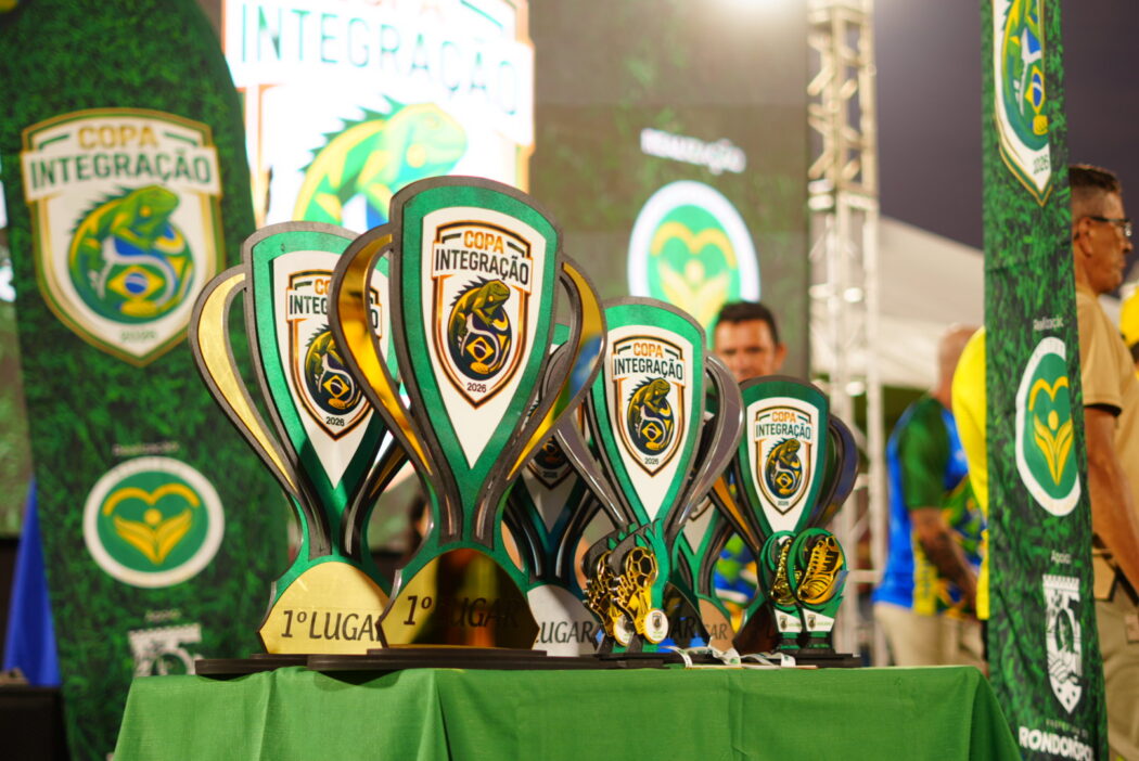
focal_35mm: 75
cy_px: 380
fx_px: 2375
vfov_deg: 18.2
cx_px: 570
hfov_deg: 27.0
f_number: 1.8
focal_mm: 50
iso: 100
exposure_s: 1/80
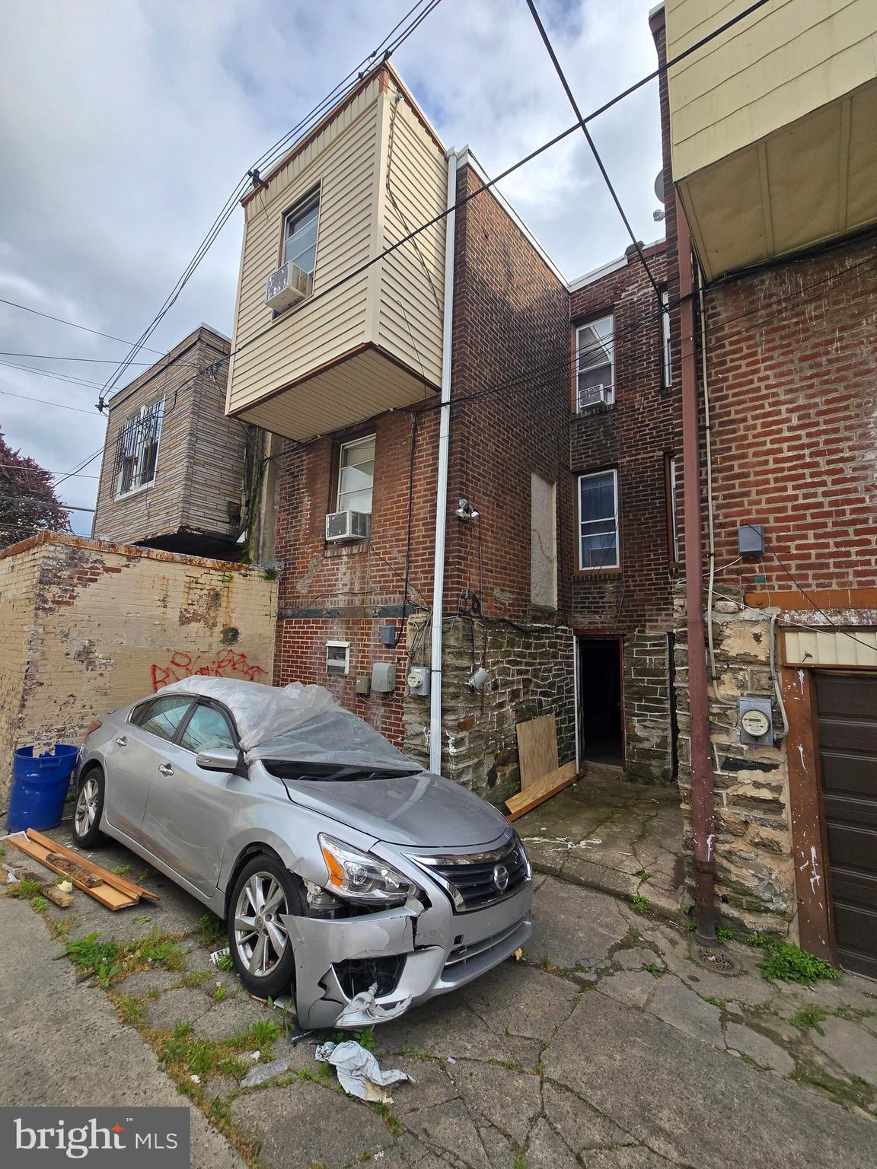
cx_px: 438
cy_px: 584
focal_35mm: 13
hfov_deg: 89.9
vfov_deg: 106.2
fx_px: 439
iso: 50
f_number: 2.2
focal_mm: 2.2
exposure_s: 1/1126
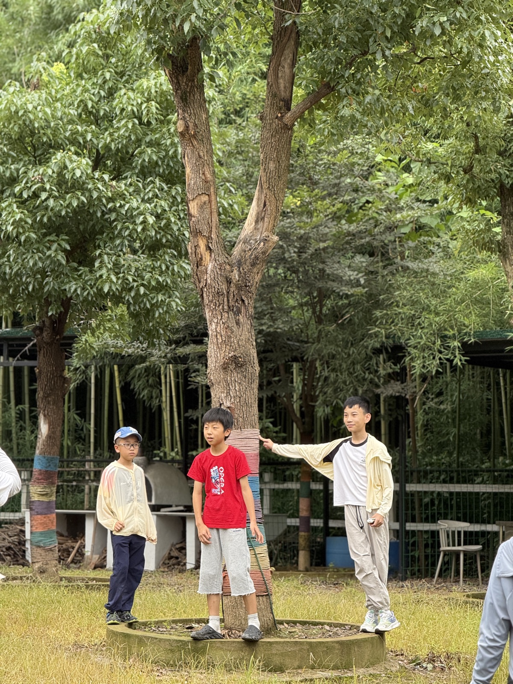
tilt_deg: +2.4
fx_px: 2371
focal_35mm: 120
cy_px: 342
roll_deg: -1.3
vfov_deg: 16.4
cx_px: 256
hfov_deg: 12.3
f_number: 2.8
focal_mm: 15.66
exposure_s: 1/331
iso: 64
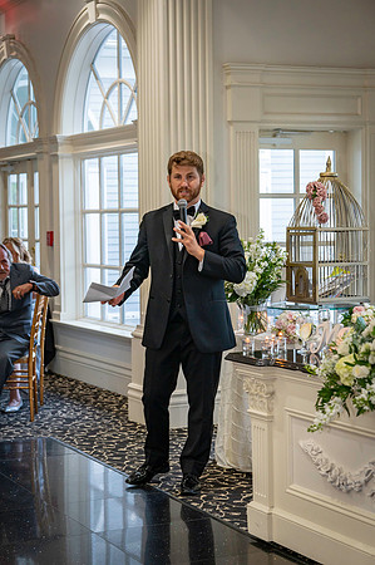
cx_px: 188
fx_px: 1174
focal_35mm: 75
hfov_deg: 18.1
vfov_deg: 27.0
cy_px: 282
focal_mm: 75
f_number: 5.6
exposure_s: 1/80
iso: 1000
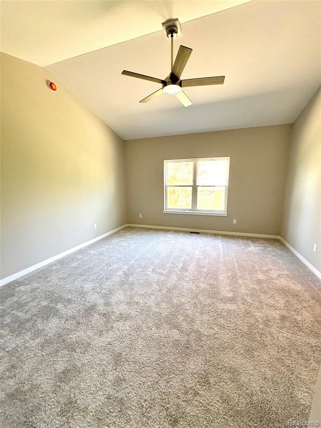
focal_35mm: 14
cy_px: 214
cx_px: 160
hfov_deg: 85.7
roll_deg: +1.2
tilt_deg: -9.9
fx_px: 173
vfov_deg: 102.1
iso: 125
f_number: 2.2
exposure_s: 1/99
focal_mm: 2.22
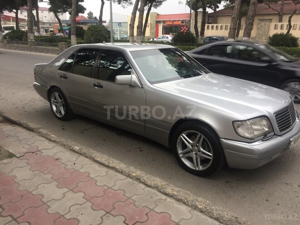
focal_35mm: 29
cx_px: 150
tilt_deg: -18.8
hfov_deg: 61.7
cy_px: 112
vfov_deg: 48.2
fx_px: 251
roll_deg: -1.3
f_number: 2.2
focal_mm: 4.15
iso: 32
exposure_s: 1/114
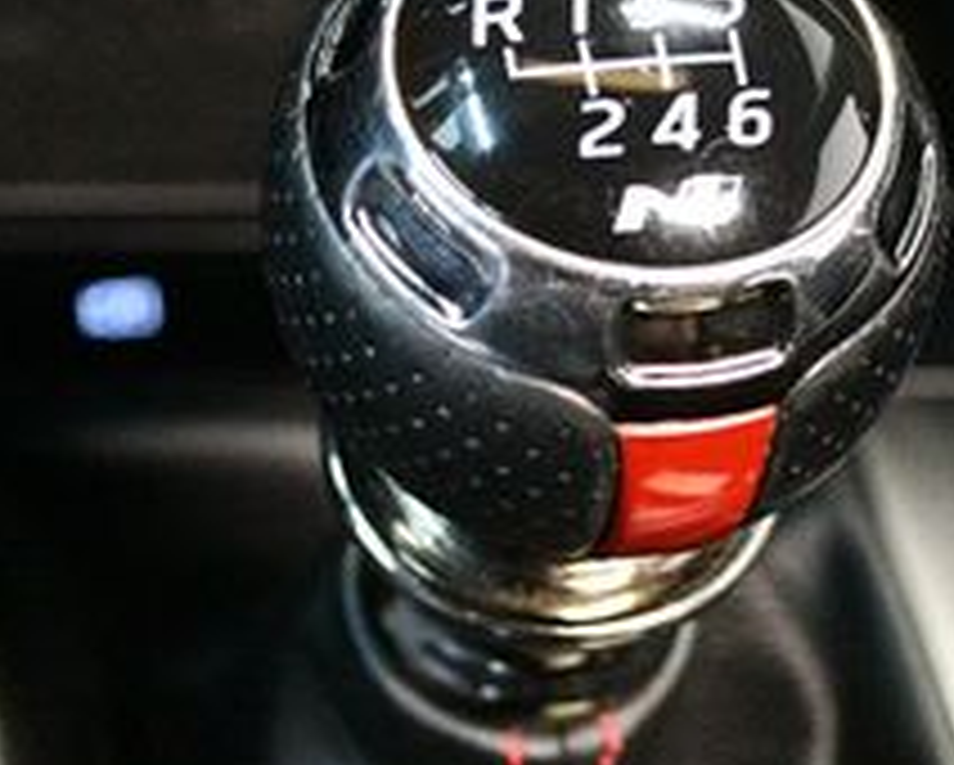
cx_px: 630
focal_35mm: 102
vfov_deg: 15.1
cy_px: 346
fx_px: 2883
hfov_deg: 18.7
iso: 8000
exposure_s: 1/60
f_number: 4
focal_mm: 24
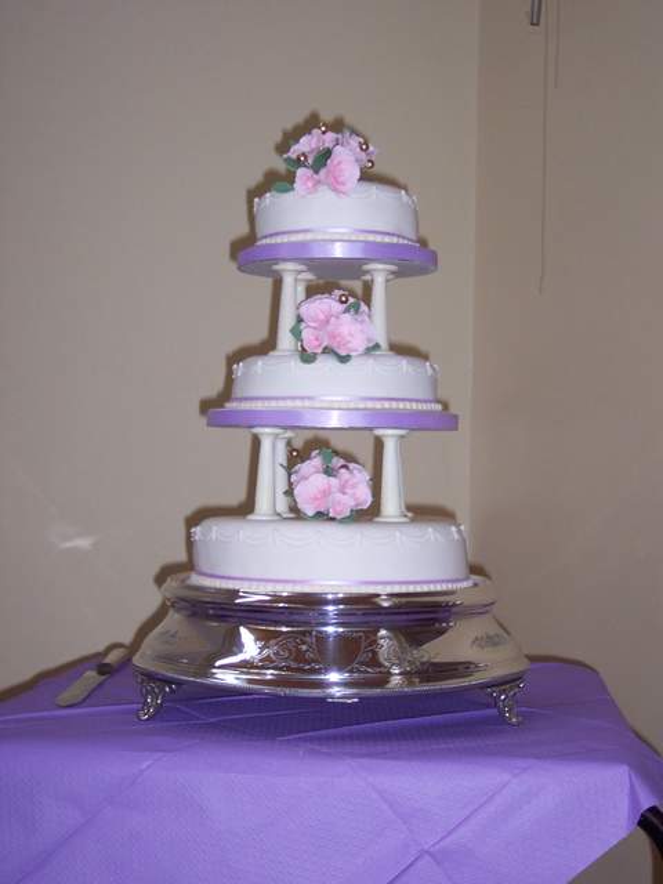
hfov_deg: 23.3
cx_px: 332
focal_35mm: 63
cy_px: 442
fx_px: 1609
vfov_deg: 30.7
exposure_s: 1/45
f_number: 3.4
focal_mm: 13.3
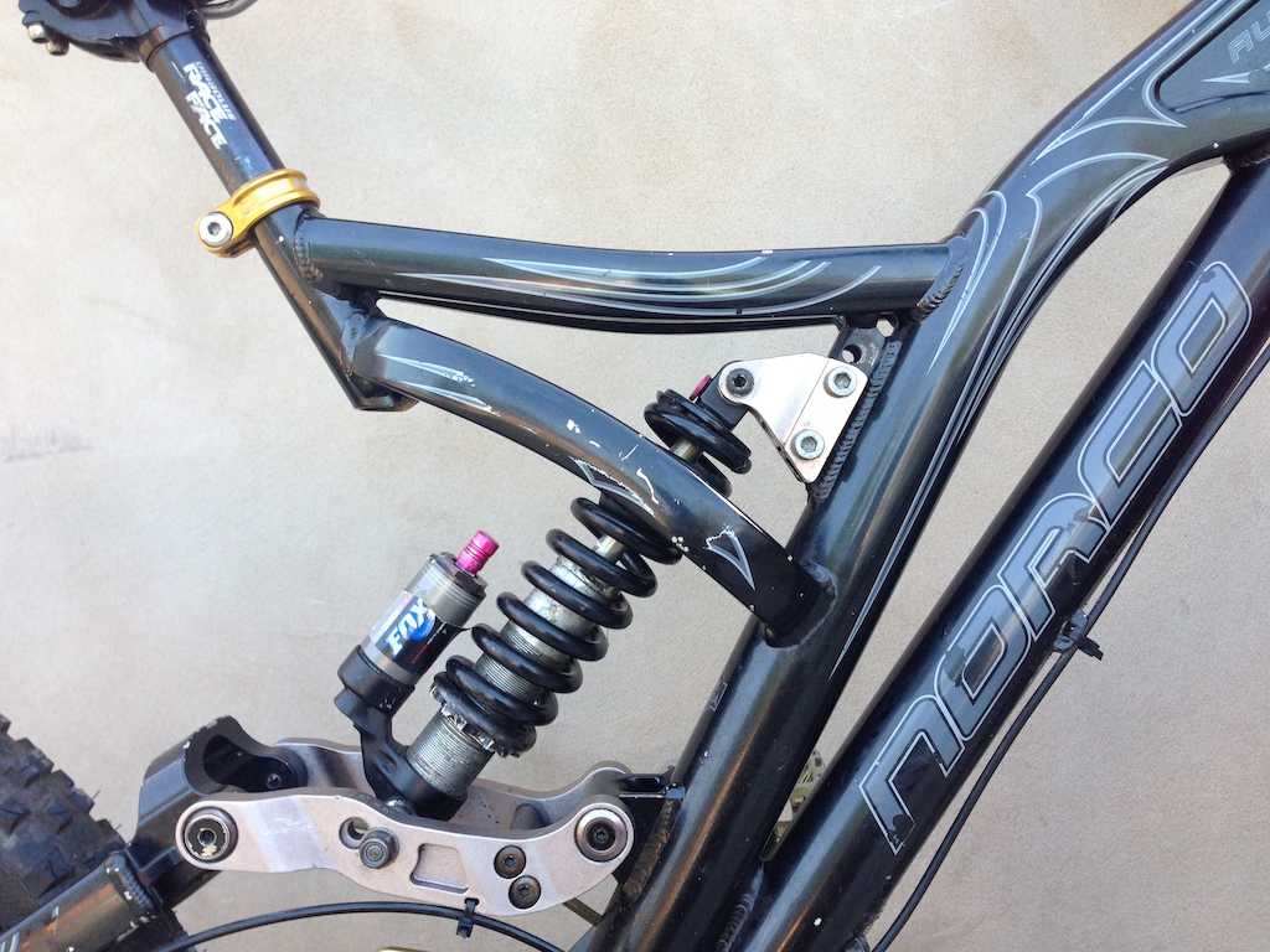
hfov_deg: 55.4
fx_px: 1211
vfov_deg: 42.9
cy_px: 476
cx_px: 635
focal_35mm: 33
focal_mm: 4.12
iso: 80
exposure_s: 1/120
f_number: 2.4
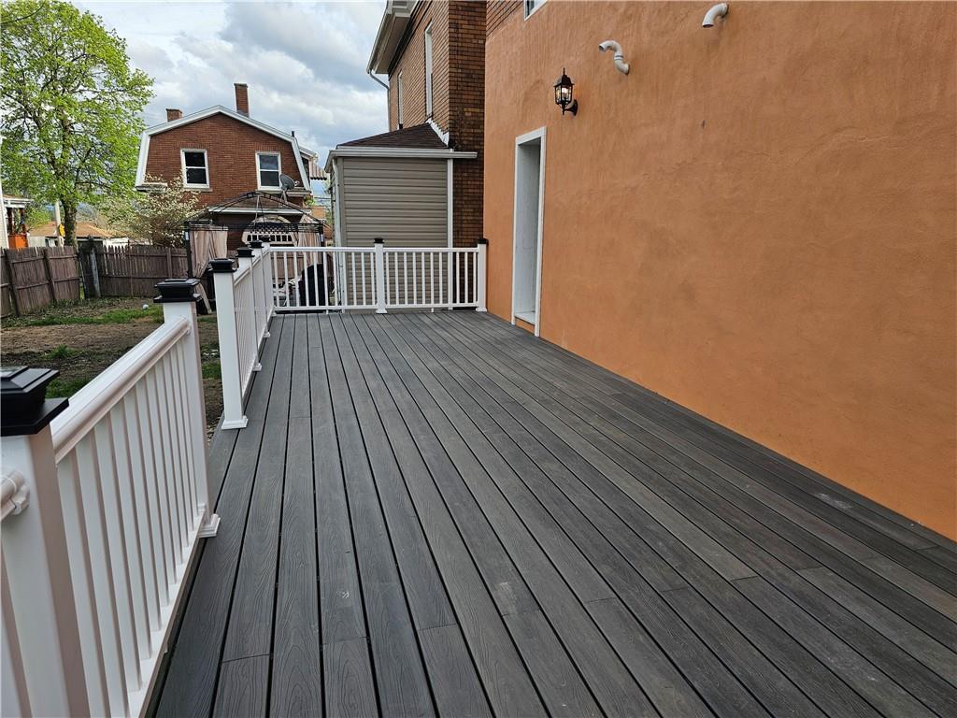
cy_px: 359
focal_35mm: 23
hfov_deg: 73.9
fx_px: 636
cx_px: 478
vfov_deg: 58.9
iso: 16
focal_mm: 6.3
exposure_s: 1/523
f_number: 1.7
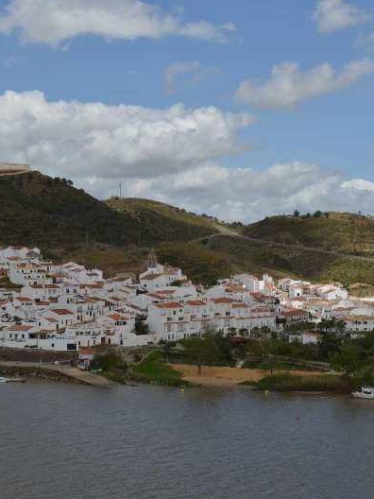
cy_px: 251
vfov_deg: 27.8
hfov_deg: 20.8
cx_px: 78
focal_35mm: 70
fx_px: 1008
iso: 125
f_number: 10
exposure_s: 1/400
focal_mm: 48
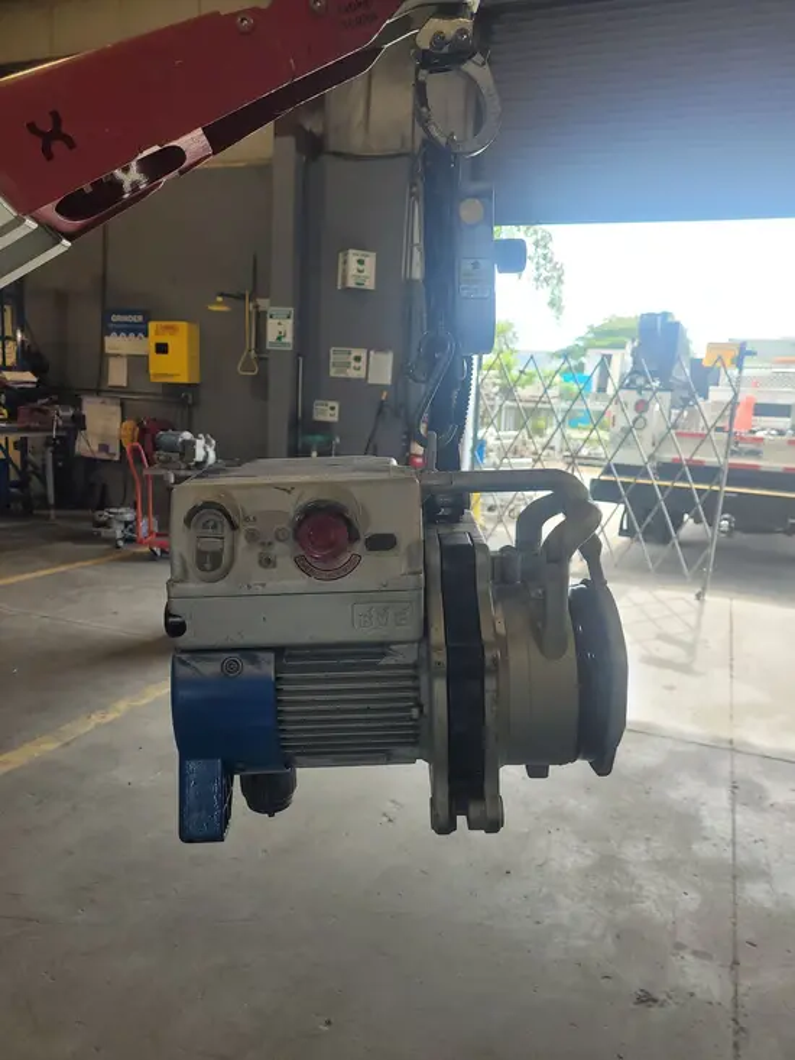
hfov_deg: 53.1
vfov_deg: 67.3
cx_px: 398
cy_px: 530
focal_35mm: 26
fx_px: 796
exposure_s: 1/154
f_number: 1.8
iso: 40
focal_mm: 5.4
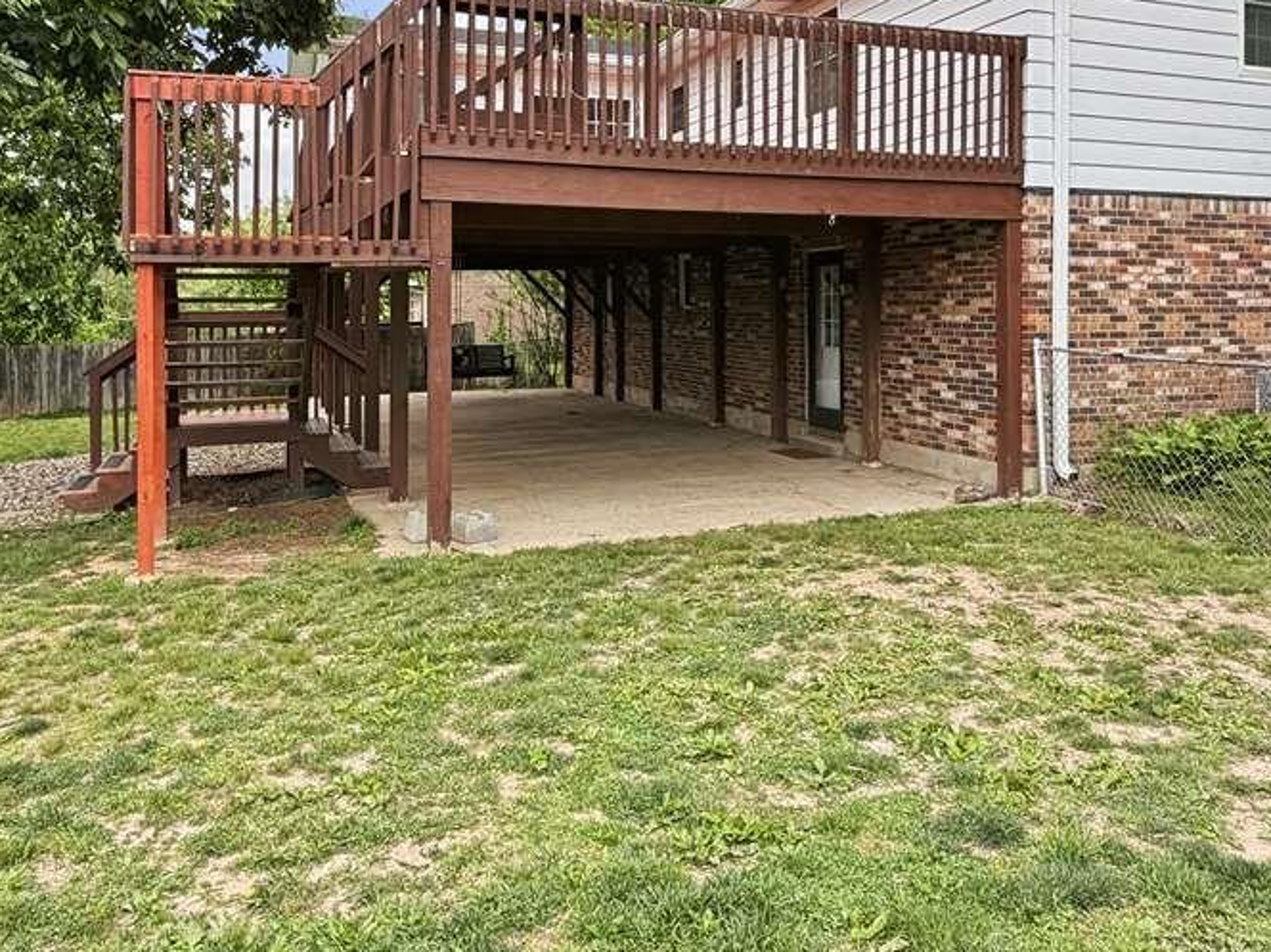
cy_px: 373
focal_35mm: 27
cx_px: 636
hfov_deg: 65.4
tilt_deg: -3.9
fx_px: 991
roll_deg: +1.0
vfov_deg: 50.9
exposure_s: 1/498
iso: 64
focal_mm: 2.2
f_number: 2.2
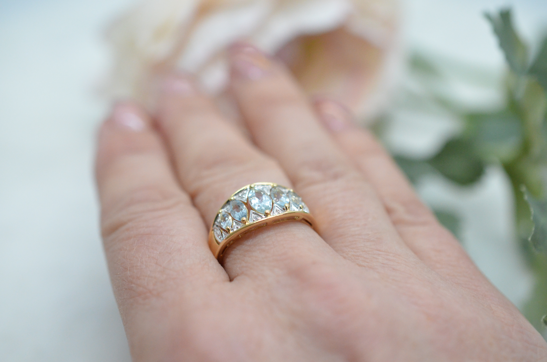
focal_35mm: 60
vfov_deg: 22.5
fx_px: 910
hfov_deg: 33.5
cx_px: 274
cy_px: 181
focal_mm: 40
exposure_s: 1/2000
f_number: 4
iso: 3200
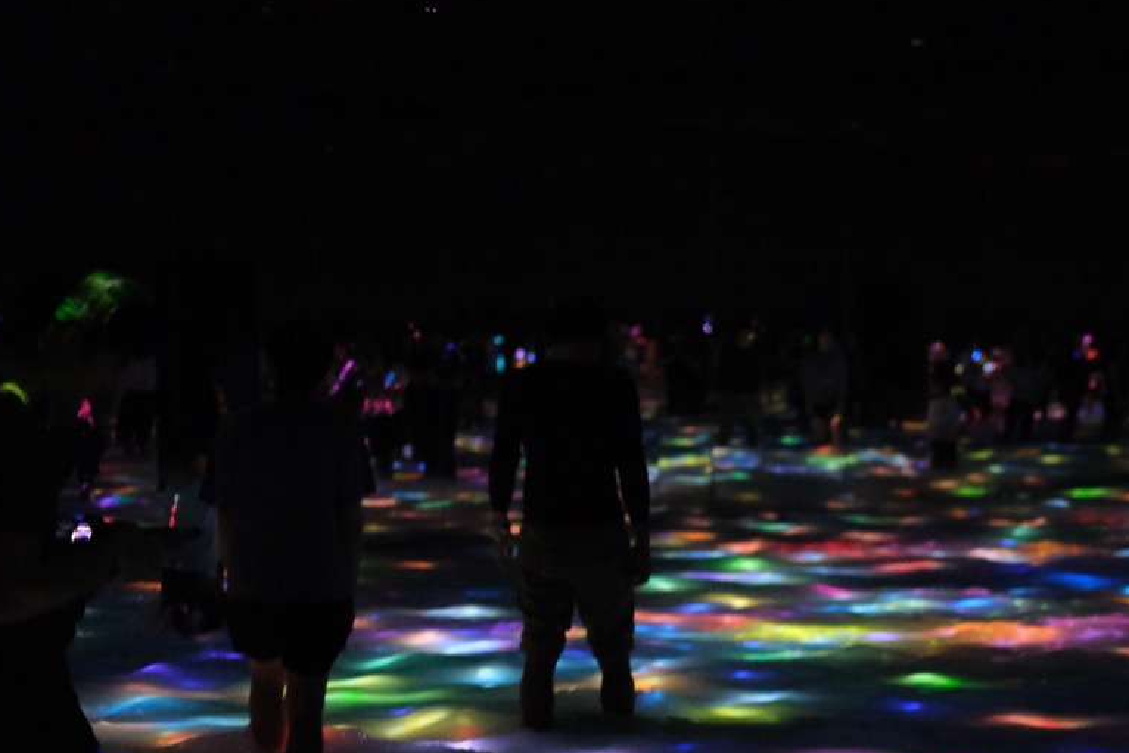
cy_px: 579
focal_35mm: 83
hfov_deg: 24.3
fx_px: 2603
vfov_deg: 16.4
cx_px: 793
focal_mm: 35
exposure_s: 1/42
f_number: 1.4
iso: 8000
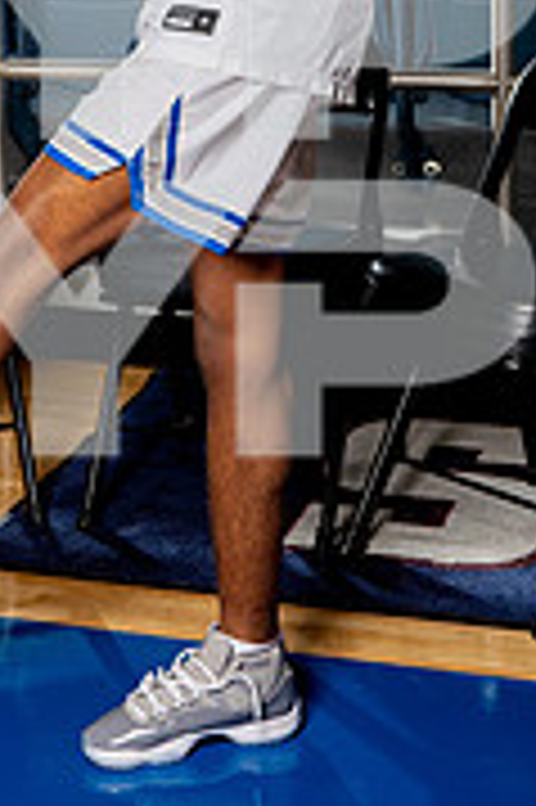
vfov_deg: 22.3
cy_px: 5
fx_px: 1969
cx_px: 194
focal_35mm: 88
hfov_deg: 15.5
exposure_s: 1/250
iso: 320
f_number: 6.3
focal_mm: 35
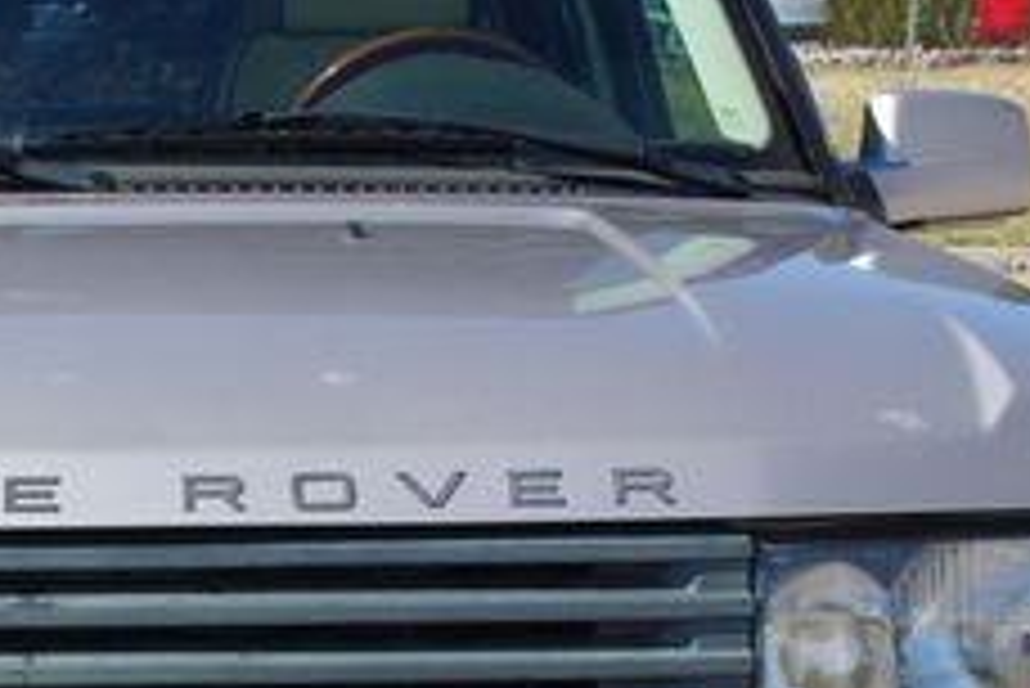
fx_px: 3120
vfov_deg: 12.5
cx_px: 130
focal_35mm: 109
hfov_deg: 18.5
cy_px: 627
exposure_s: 1/180
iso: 100
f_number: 8
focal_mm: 26.25
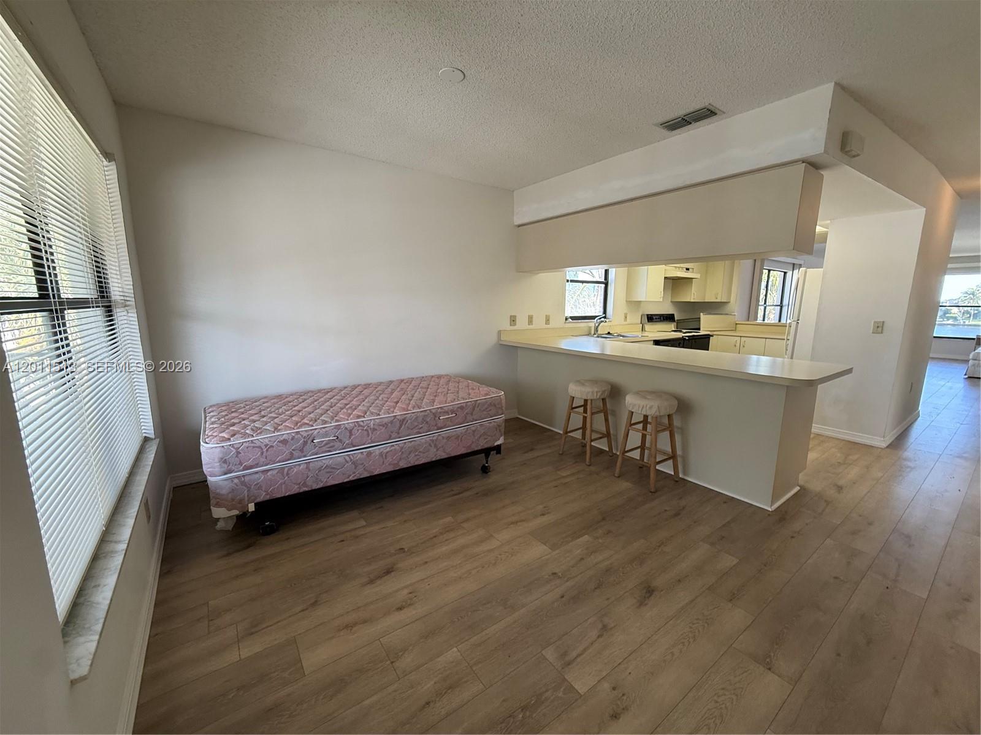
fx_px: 397
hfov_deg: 102.1
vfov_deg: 85.7
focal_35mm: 14
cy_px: 368
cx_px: 490
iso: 200
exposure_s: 1/120
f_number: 2.2
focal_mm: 2.22
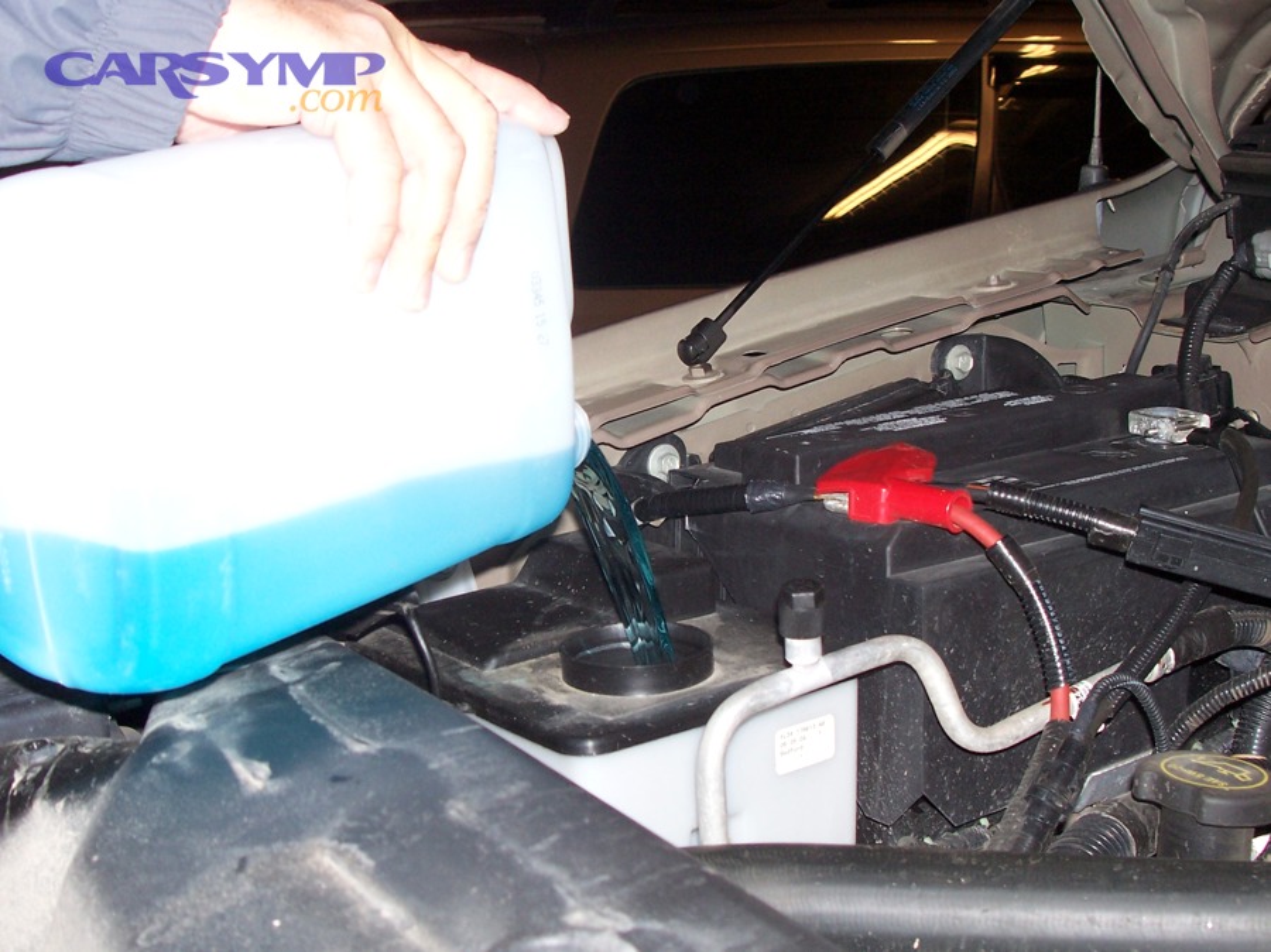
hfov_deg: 38.2
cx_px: 636
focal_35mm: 50
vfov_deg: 29.1
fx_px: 1835
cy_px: 476
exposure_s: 1/60
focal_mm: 8.6
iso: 140
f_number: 3.4
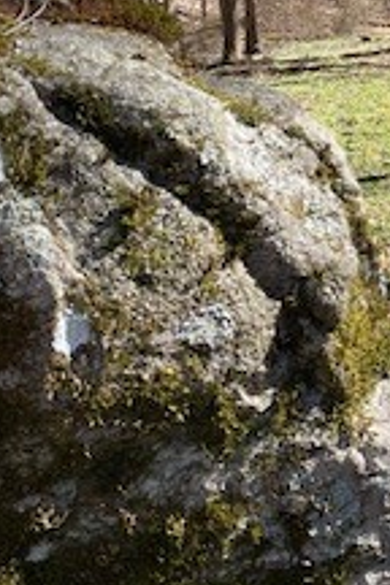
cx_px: 631
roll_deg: +2.6
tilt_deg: -18.5
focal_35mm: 80
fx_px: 1300
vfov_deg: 25.1
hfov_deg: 15.4
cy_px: 157
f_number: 1.8
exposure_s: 1/536
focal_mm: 4.25
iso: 32
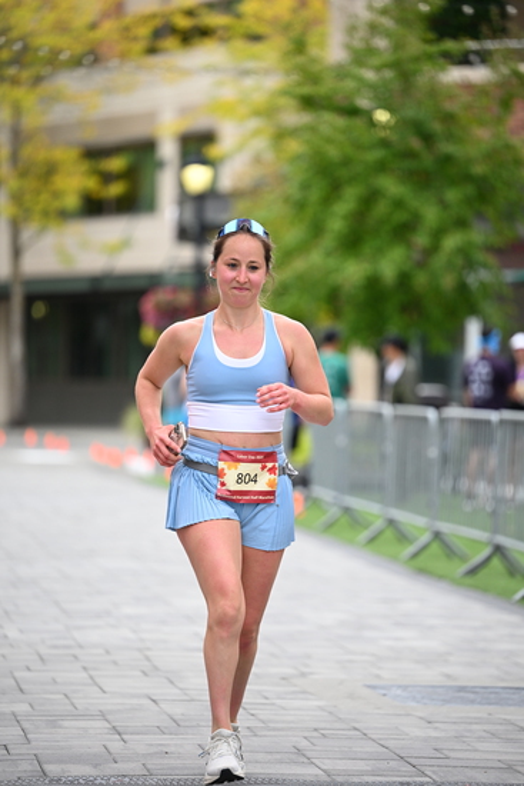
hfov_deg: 8.6
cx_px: 262
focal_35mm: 160
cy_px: 393
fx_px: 3491
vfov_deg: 12.8
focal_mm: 160
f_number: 2.8
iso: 640
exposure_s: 1/2000
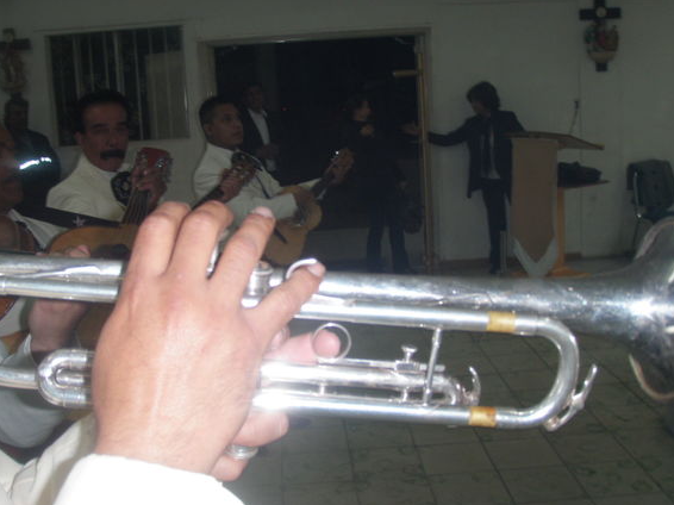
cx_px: 300
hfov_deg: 43.8
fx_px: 837
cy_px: 254
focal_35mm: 43
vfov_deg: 33.6
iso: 100
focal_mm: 6.7
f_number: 3.5
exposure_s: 1/30
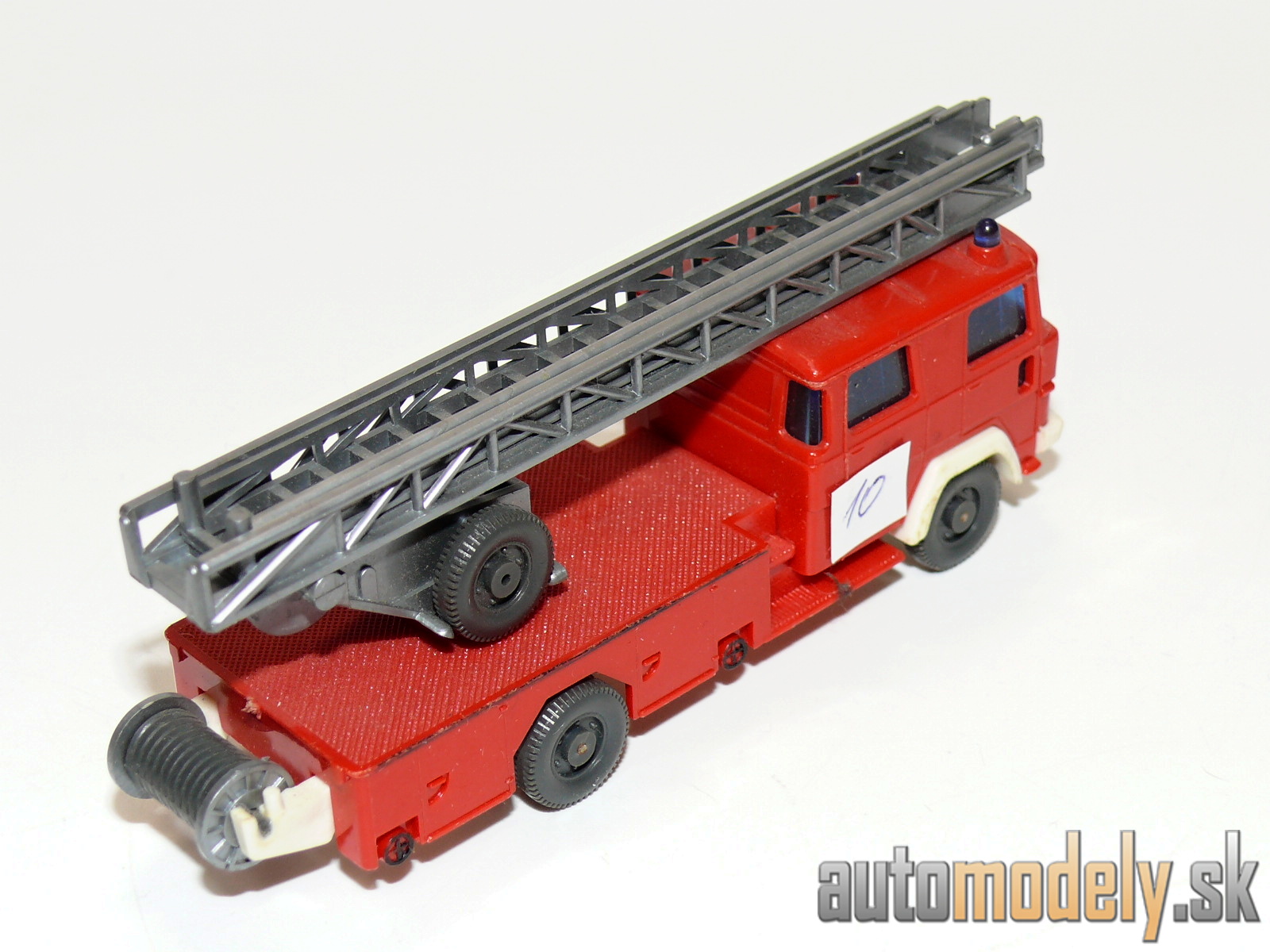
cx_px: 635
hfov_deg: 25.7
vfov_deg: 19.4
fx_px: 2788
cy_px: 476
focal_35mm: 76
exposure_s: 1/30
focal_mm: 11.6
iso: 100
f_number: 4
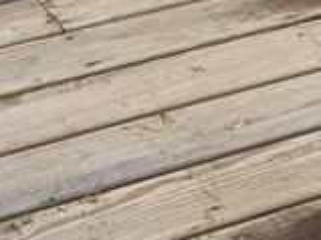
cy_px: -407
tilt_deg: -13.7
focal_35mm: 155
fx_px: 1436
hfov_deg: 12.8
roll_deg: -0.7
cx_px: 159
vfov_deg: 8.4
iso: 80
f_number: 1.78
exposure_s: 1/2801
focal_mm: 6.76
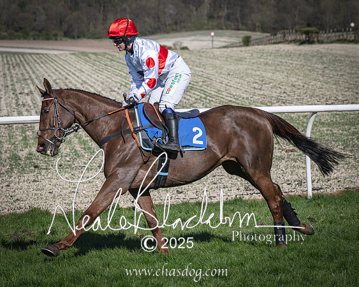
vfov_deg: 9.5
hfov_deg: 11.8
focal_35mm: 163
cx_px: 135
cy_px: 135
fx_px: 1729
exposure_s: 1/3200
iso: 200
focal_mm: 87
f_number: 4
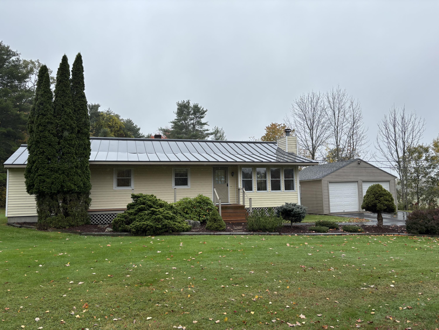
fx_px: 330
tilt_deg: +5.5
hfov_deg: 67.3
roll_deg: +1.4
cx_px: 220
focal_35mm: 26
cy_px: 165
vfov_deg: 53.1
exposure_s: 1/1381
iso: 50
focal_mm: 5.96
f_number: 1.6
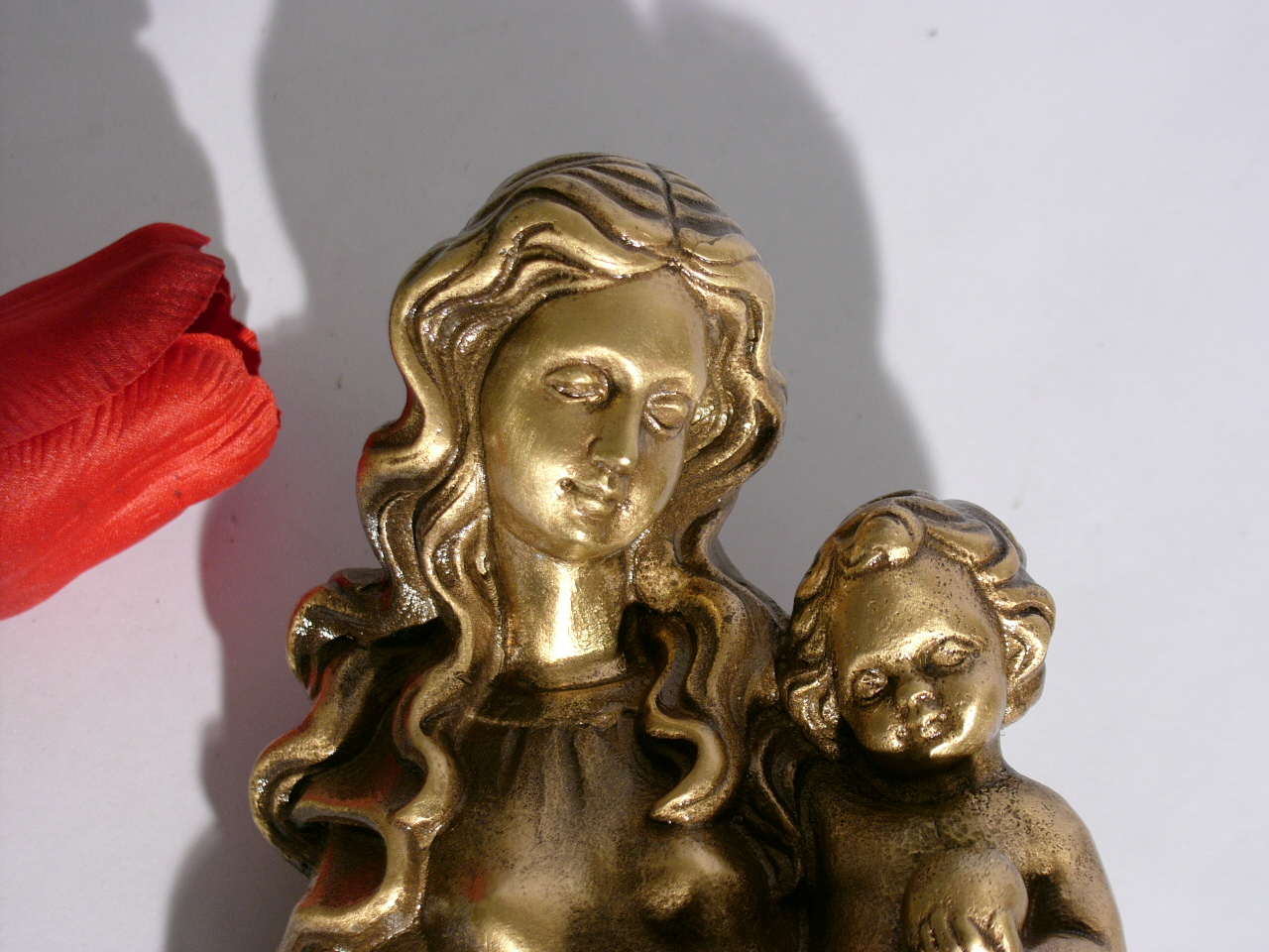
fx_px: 3299
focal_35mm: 90
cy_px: 476
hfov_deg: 21.8
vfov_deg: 16.4
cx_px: 634
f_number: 3.2
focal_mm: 22.5
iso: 100
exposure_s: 1/100
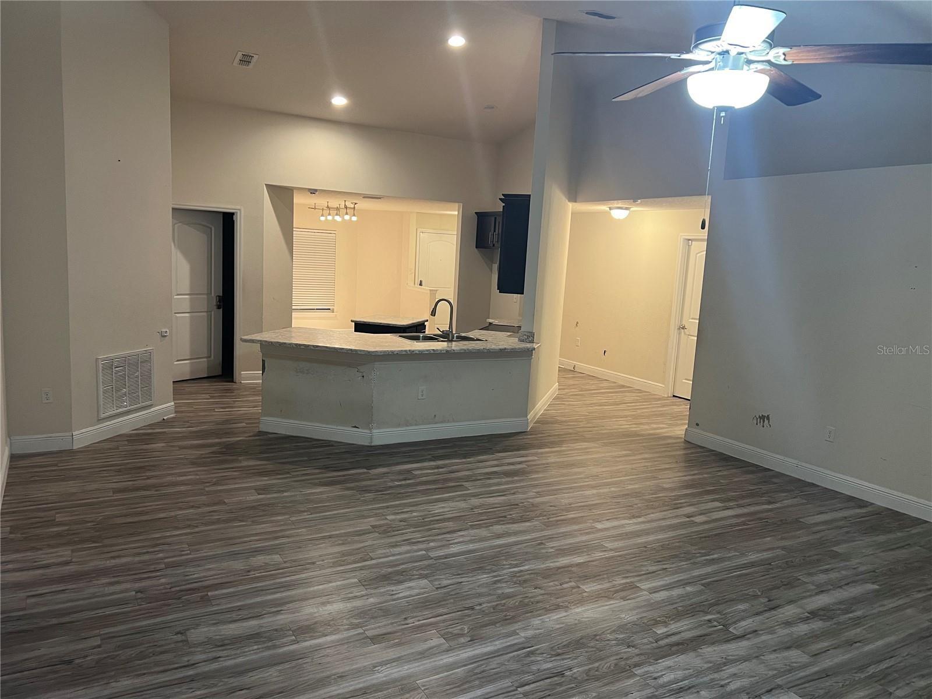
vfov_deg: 53.1
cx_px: 466
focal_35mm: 26
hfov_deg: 67.3
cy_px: 350
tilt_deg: -7.7
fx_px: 700
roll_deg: -3.4
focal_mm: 5.7
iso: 250
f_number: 1.5
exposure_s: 1/60
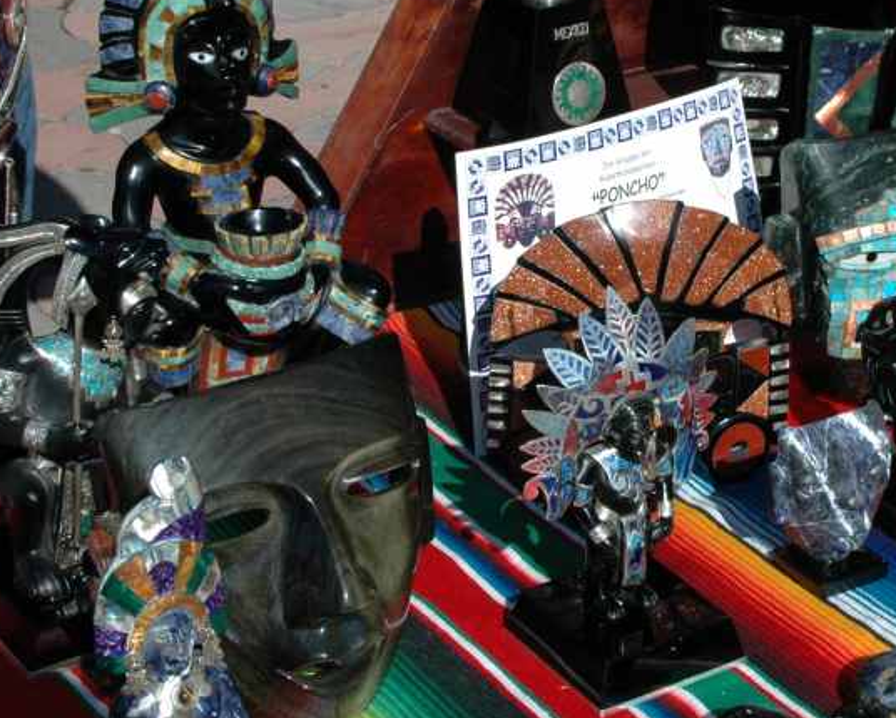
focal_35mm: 86
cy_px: 221
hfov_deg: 22.1
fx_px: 2281
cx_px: 642
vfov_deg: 17.8
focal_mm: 32
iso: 400
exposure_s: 1/500
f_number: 11
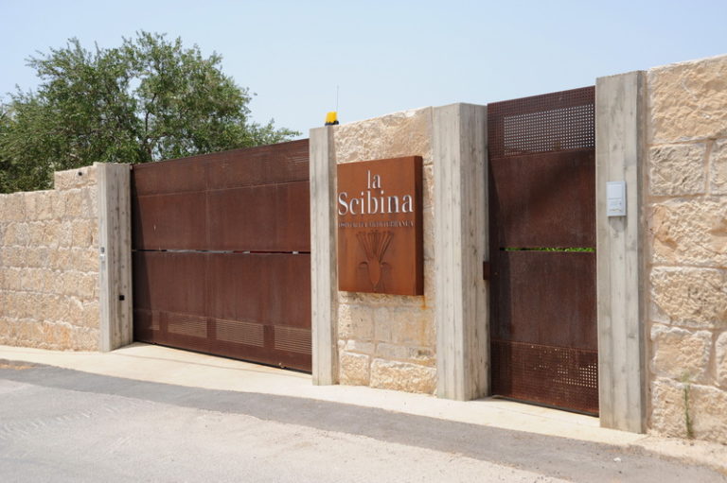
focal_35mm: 40
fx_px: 807
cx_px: 364
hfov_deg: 48.5
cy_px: 242
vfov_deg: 33.4
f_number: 9
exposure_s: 1/500
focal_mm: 40
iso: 250
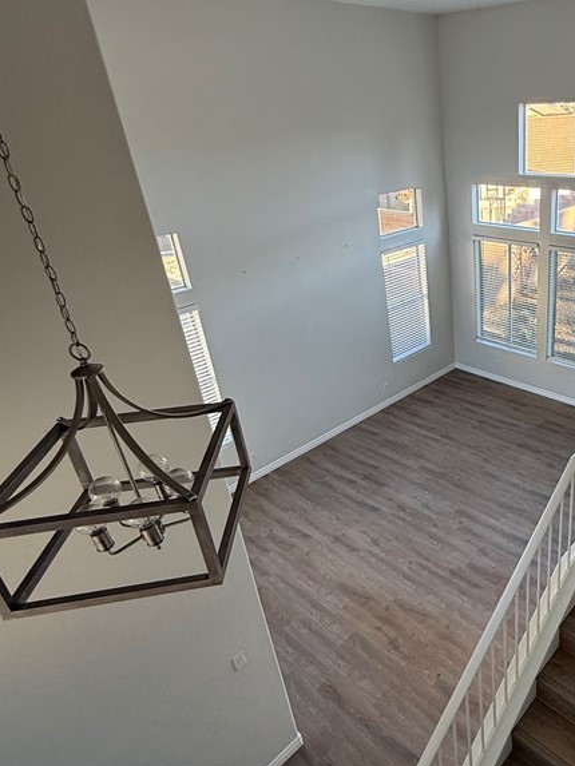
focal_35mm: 25
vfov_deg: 69.4
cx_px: 471
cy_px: 374
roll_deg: +1.7
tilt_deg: -24.7
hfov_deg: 51.1
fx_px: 553
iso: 64
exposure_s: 1/99
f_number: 2.2
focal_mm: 2.22
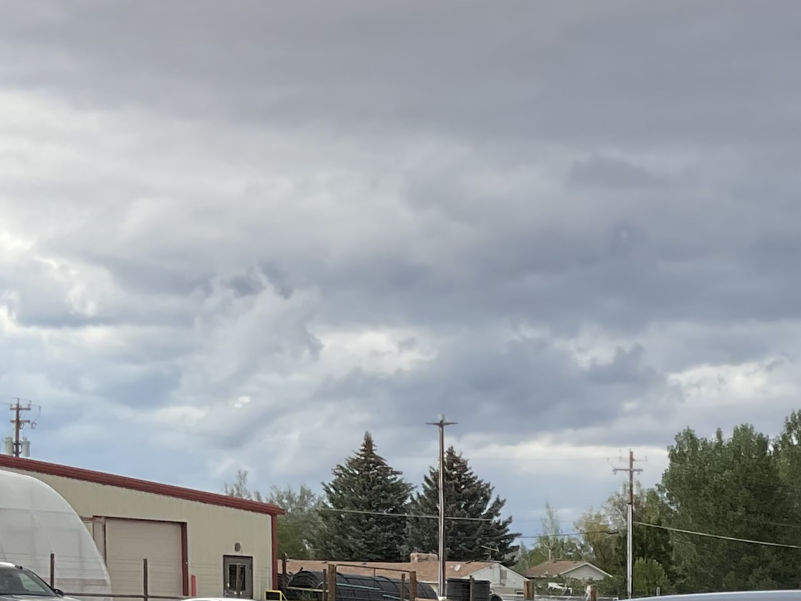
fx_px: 2291
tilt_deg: -9.5
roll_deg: -1.6
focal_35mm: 99
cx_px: 845
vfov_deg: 13.7
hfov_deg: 19.1
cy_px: 1005
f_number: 1.8
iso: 16
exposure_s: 1/816
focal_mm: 3
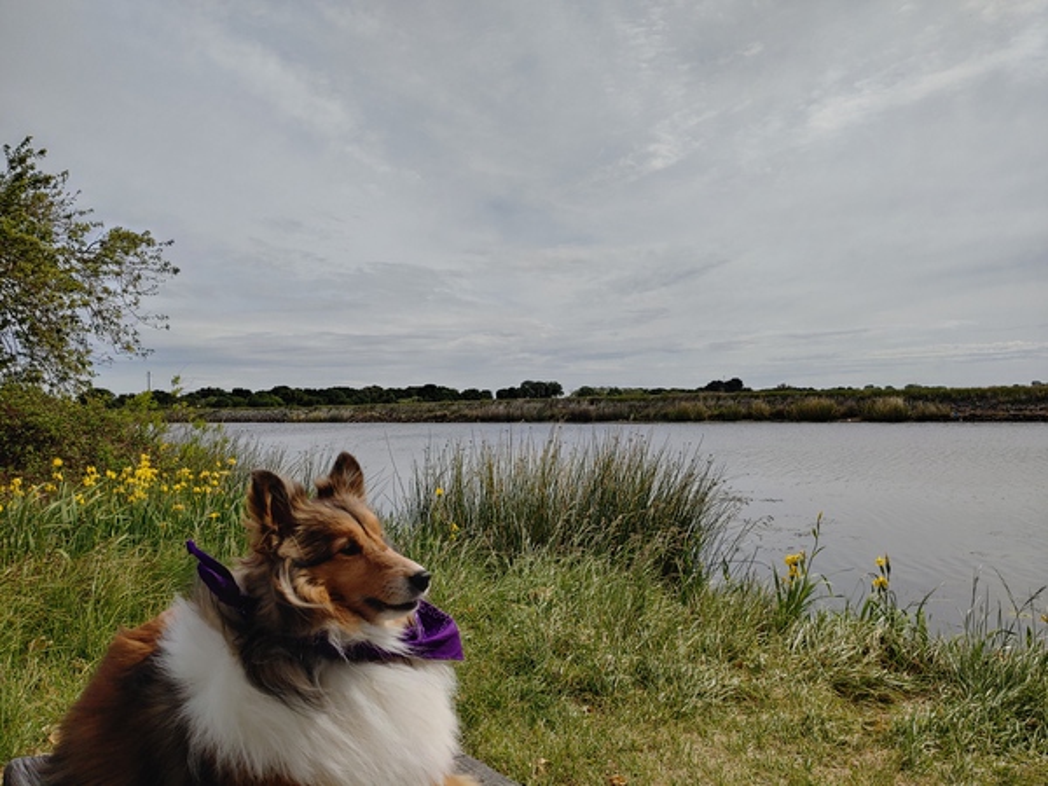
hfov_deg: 67.3
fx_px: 787
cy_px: 393
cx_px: 524
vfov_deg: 53.1
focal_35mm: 26
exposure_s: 1/5882
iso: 50
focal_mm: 4.36
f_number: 1.8
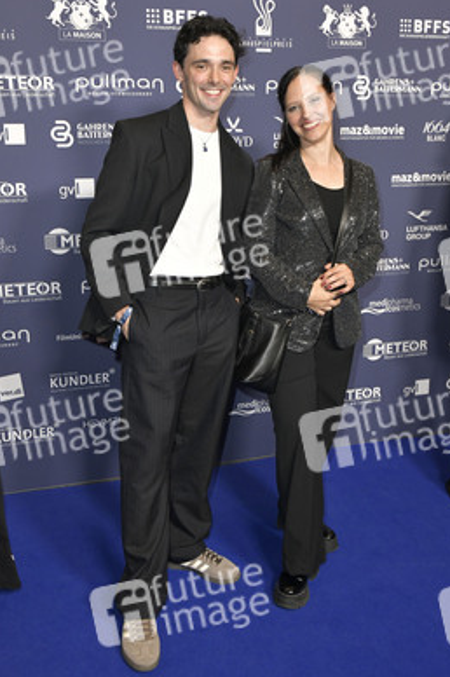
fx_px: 620
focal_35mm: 33
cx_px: 230
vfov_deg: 57.3
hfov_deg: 39.9
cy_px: 344
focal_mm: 32
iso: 2000
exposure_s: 1/250
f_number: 6.3
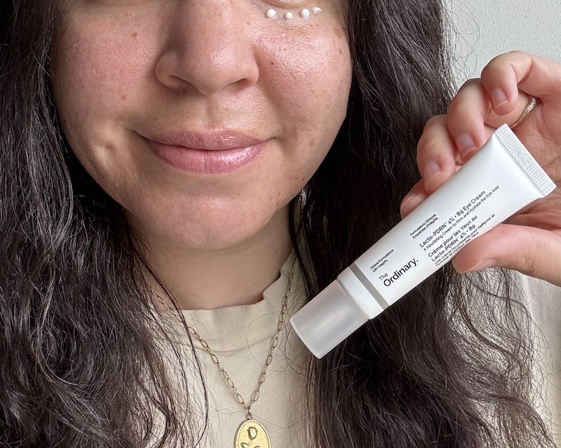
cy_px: 120
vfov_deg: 32.9
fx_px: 747
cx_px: 245
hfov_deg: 41.1
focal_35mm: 45
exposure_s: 1/121
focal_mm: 2.69
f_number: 1.9
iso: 32
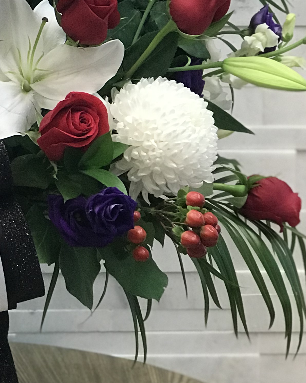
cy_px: 3
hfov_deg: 10.1
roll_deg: -0.2
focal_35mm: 151
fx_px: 1710
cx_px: -60
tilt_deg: -7.5
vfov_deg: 12.6
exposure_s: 1/60
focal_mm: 6.6
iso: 100
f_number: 2.8
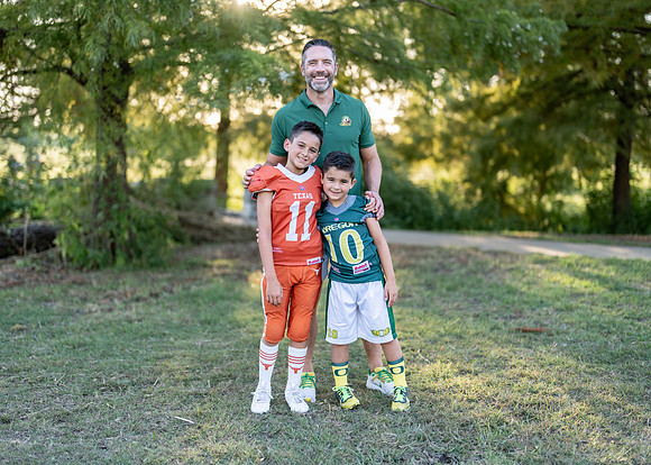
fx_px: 968
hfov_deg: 37.2
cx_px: 326
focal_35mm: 52
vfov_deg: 27.0
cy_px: 232
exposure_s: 1/640
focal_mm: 50
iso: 100
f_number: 1.2
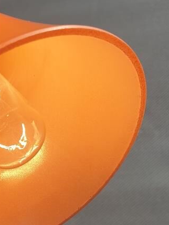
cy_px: 166
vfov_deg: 30.7
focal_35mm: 62
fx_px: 403
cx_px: -24
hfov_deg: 22.2
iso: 50
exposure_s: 1/2463
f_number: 2.4
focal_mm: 4.3
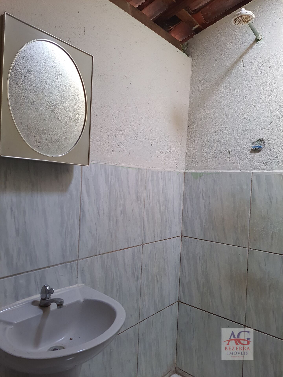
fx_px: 262
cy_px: 188
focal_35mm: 24
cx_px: 142
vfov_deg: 71.6
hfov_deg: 56.8
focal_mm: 5.23
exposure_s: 1/100
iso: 250
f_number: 1.8
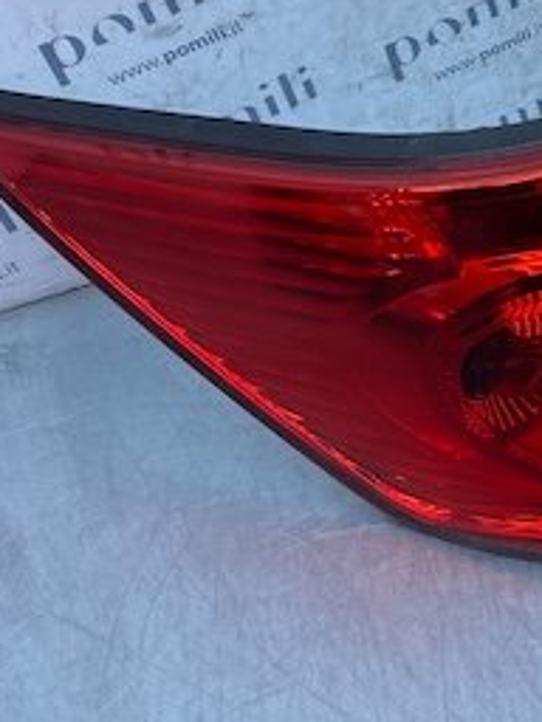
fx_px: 1357
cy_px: 189
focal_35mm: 65
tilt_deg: -40.0
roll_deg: +1.8
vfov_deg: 29.4
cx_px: 573
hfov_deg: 21.6
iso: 32
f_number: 1.8
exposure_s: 1/981
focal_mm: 4.25
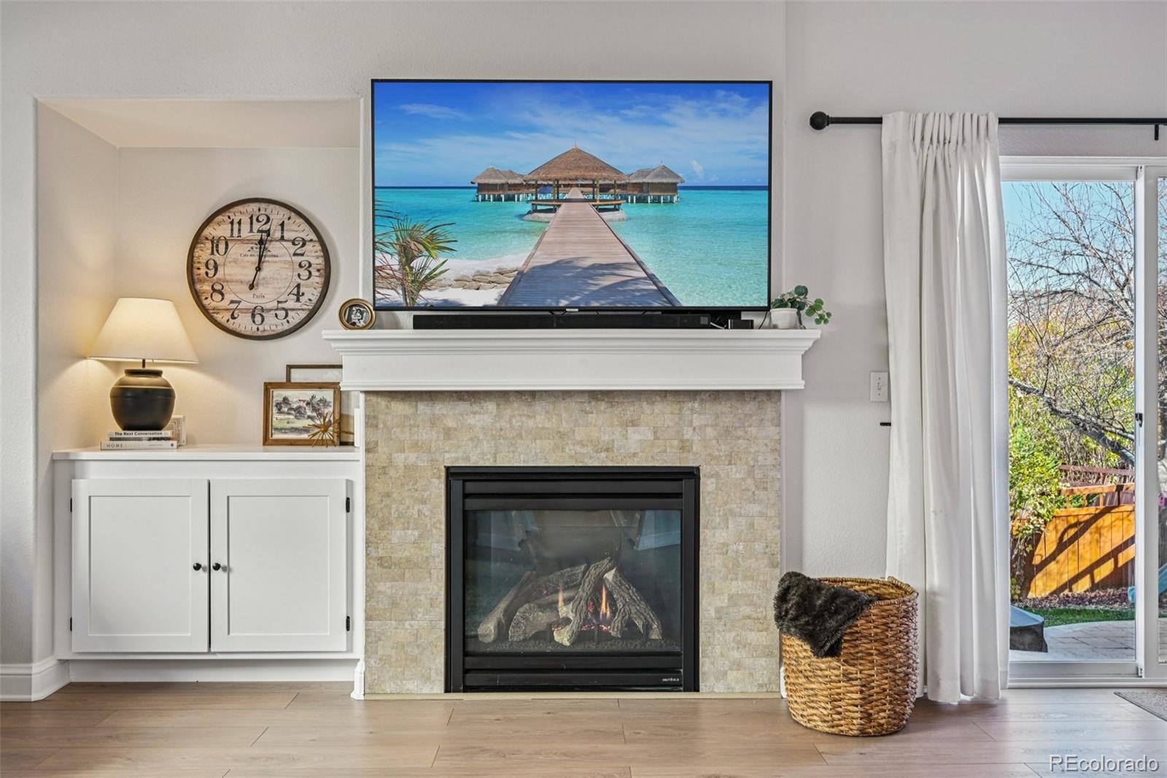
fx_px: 972
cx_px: 584
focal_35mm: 30
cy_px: 389
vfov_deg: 43.6
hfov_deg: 61.9
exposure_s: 1/10
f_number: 8
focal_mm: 30
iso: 400
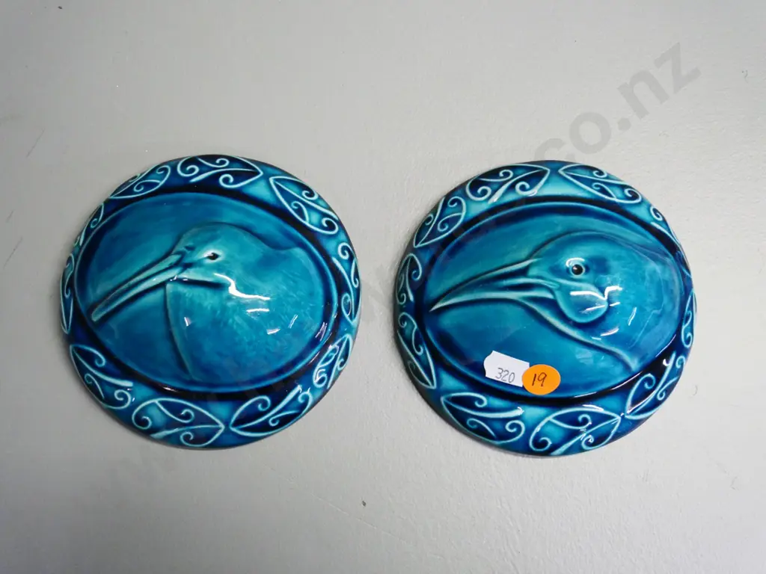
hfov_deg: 46.8
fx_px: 885
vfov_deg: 36.0
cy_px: 287
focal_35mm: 40
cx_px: 383
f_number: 4.1
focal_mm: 20
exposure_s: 1/200
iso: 3200
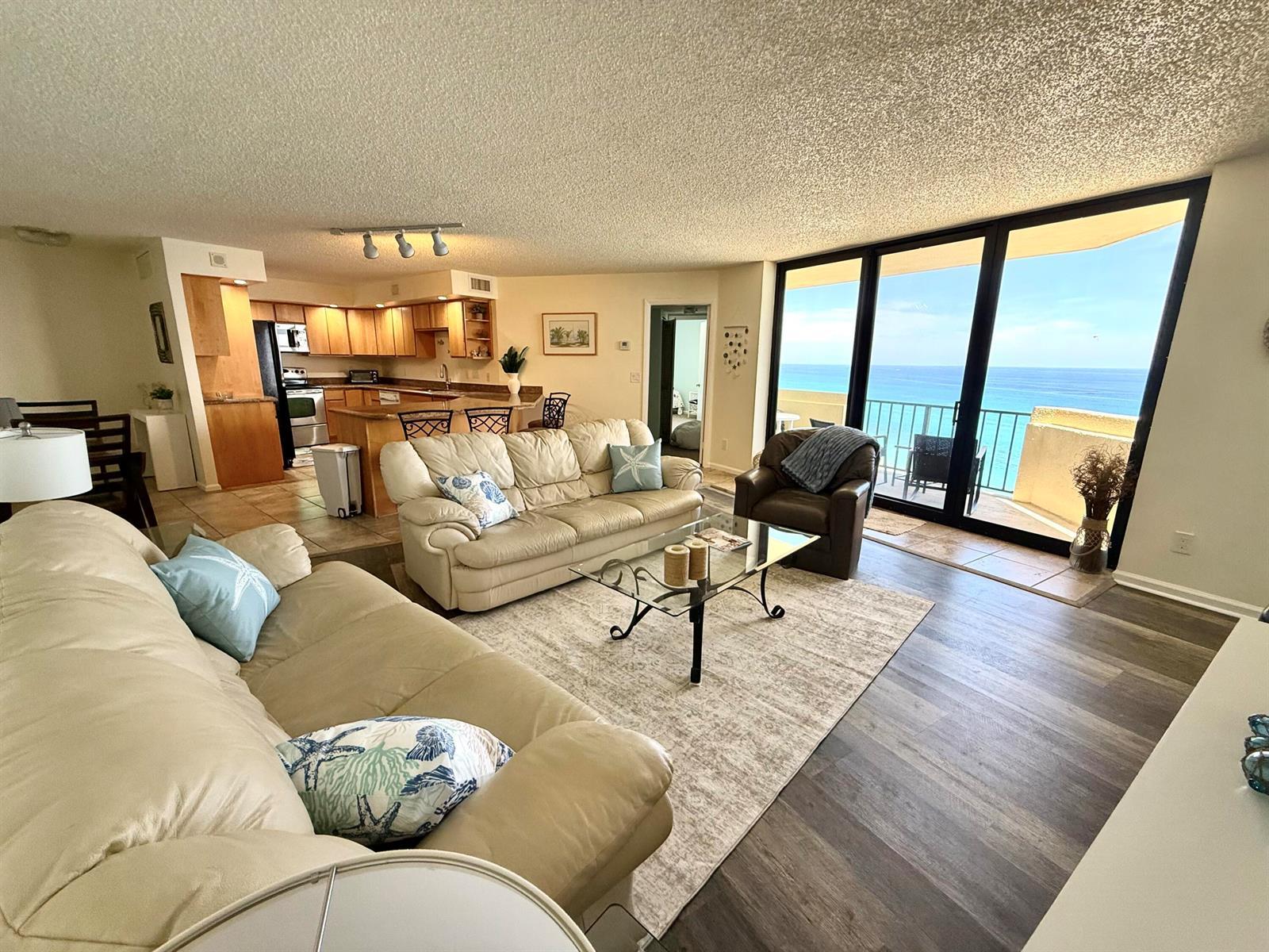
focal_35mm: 14
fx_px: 513
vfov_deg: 85.7
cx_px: 634
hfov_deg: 102.1
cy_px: 476
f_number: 2.2
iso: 160
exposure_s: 1/99
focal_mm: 2.22
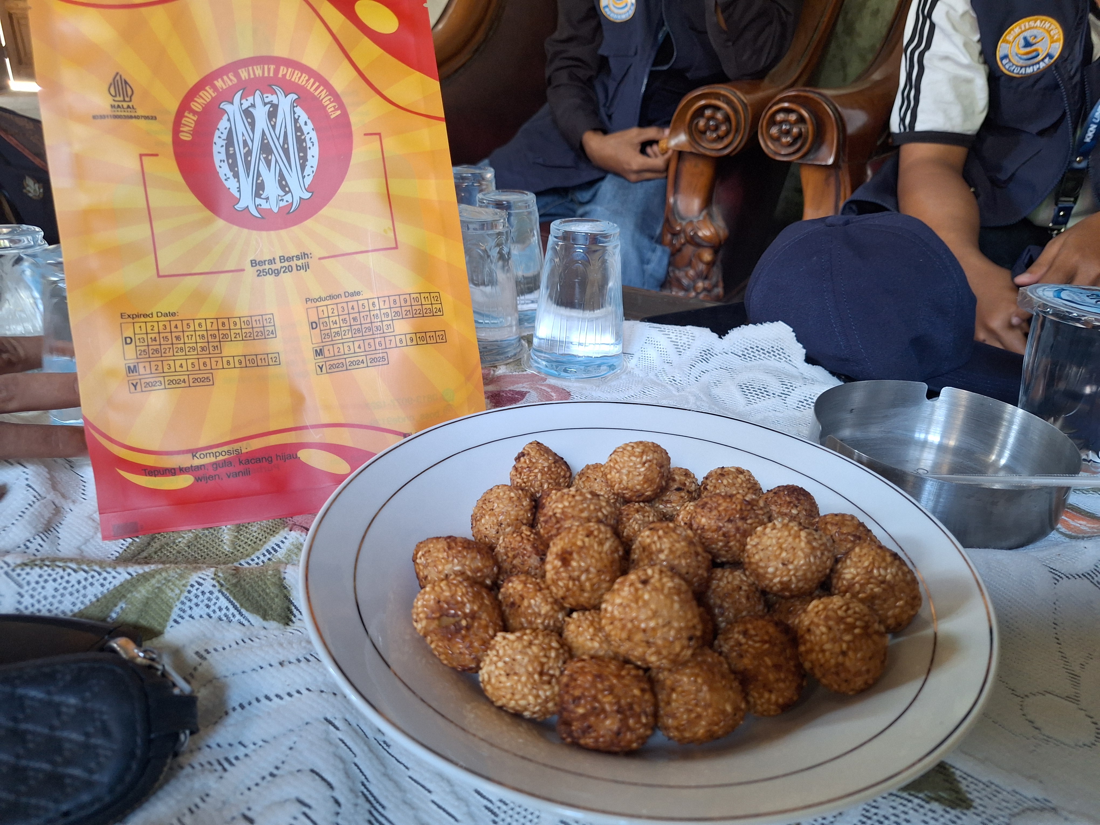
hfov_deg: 73.9
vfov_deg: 58.9
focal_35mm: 23
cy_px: 412
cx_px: 550
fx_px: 731
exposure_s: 1/33
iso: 200
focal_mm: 5.54
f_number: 1.8
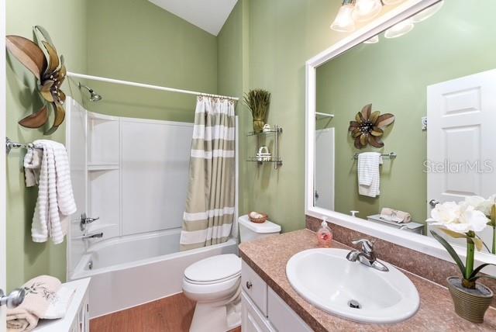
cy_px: 166
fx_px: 193
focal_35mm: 14
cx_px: 248
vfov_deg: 81.3
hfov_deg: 104.2
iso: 250
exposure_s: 1/3
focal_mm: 14
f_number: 7.1
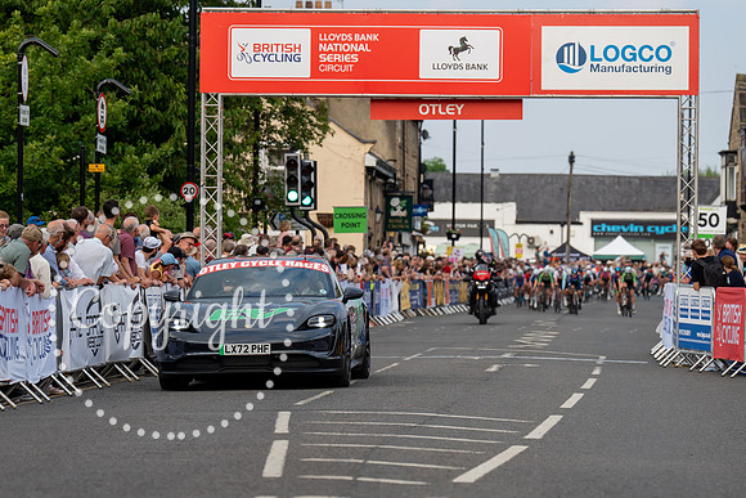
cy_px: 287
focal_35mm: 173
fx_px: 3595
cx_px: 315
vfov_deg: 7.9
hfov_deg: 11.8
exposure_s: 1/1000
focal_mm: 144
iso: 500
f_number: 4.5
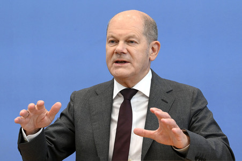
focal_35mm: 110
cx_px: 121
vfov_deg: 12.4
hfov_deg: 18.6
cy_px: 80
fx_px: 739
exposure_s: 1/640
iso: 5000
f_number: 6.3
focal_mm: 110
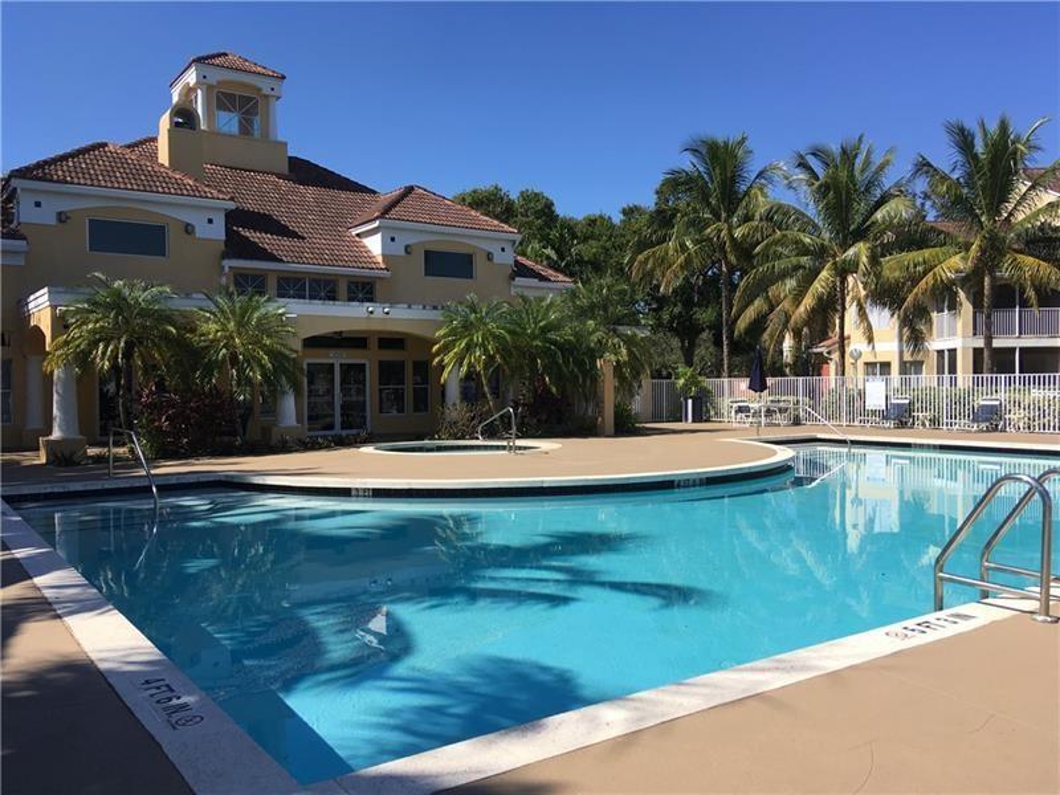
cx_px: 530
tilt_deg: -2.0
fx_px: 888
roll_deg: +1.3
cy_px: 398
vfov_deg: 48.2
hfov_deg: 61.7
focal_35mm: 29
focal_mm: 4.15
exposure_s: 1/1508
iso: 25
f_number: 2.2
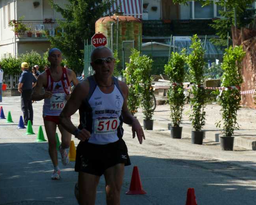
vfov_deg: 8.7
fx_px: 1341
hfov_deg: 10.9
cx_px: 132
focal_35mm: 177
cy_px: 102
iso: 160
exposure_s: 1/500
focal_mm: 27.8
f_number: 4.5
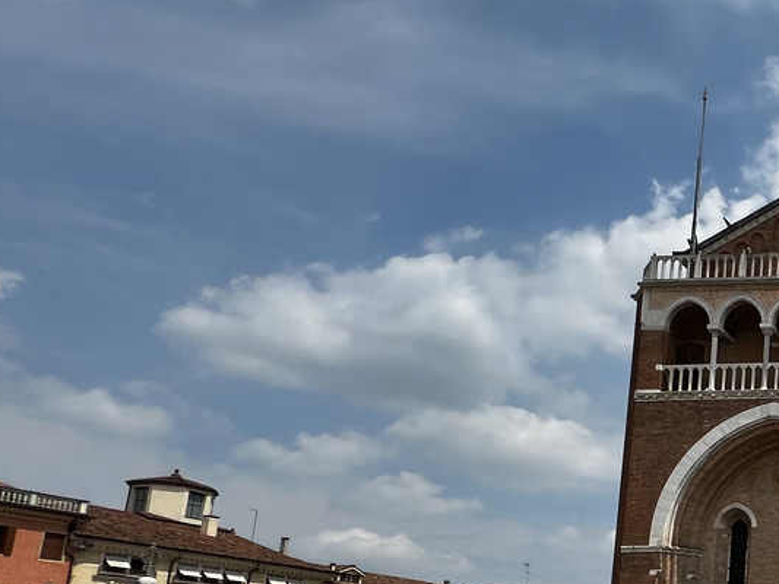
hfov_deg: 30.1
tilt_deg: +10.7
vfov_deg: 34.4
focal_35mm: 39
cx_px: 1137
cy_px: 546
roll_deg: +0.6
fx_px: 878
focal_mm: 1.57
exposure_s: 1/1845
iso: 32
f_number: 1.8
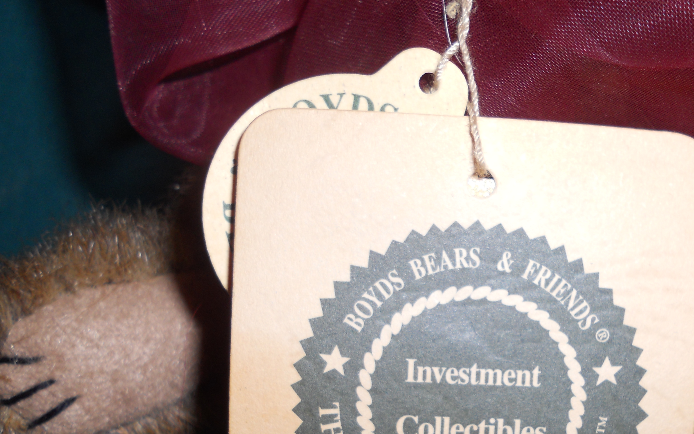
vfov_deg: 28.7
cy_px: 331
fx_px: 832
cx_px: 445
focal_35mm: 44
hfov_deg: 44.8
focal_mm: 5.8
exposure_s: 1/25
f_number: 8.8
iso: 80
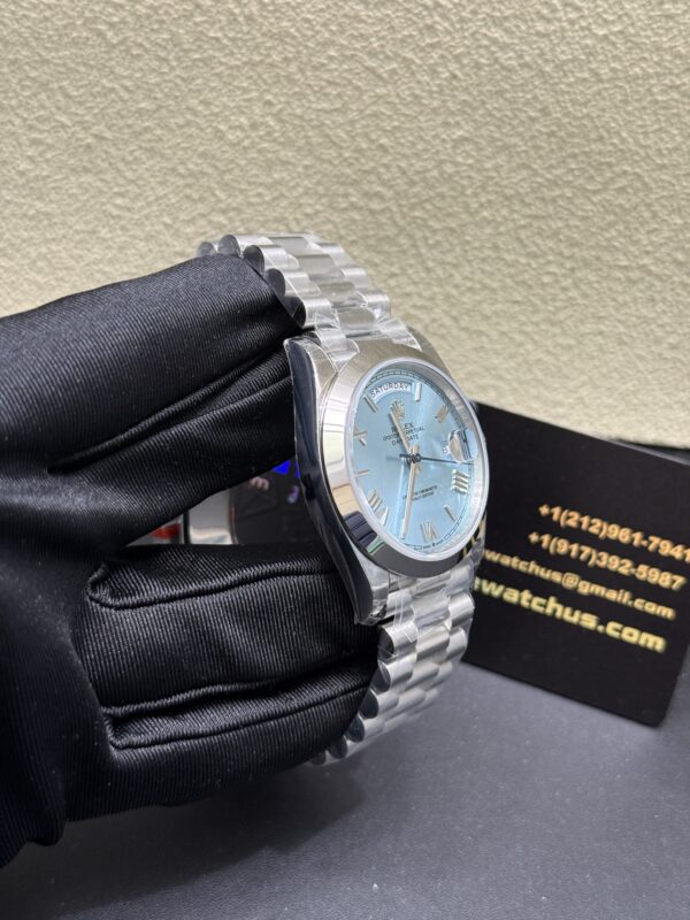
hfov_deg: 30.3
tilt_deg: -38.1
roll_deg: -8.0
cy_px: 460
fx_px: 1276
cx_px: 345
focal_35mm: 48
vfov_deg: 39.7
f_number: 1.78
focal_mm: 6.76
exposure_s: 1/60
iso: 200
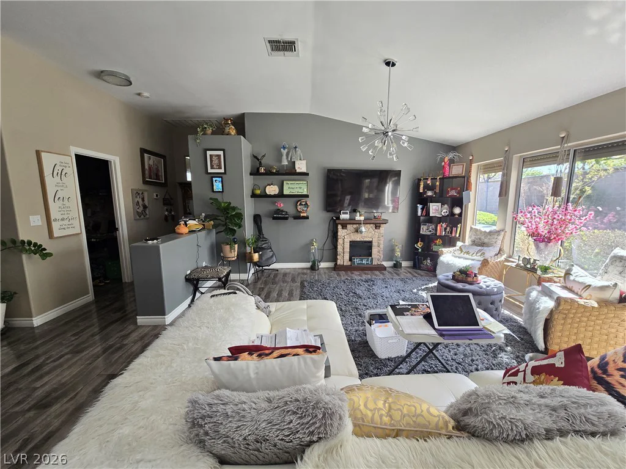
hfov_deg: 106.2
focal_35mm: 13
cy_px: 234
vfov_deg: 89.9
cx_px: 313
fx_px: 235
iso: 125
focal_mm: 2.2
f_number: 2.2
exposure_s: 1/60
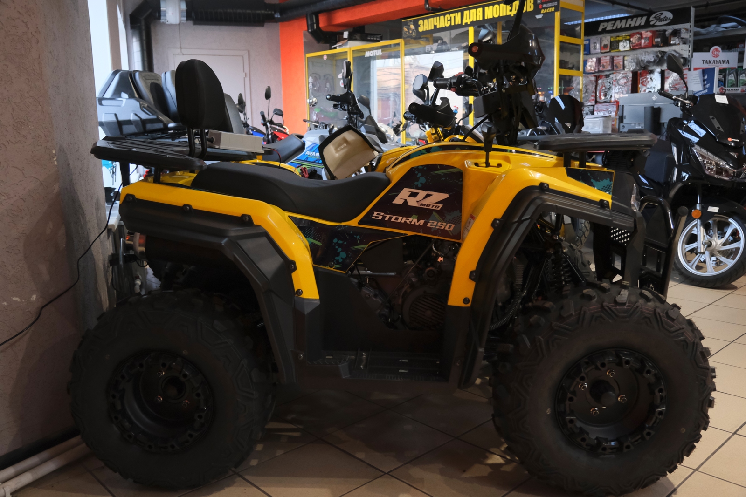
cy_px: 248
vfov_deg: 43.6
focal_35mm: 30
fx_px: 622
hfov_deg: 61.9
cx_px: 373
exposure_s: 1/200
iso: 3200
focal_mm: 20.2
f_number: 4
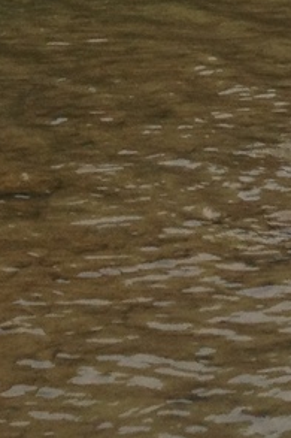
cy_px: -456
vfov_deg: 9.6
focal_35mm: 199
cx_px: 703
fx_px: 2416
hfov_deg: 6.5
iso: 50
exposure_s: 1/1905
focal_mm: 4.28
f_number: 2.4
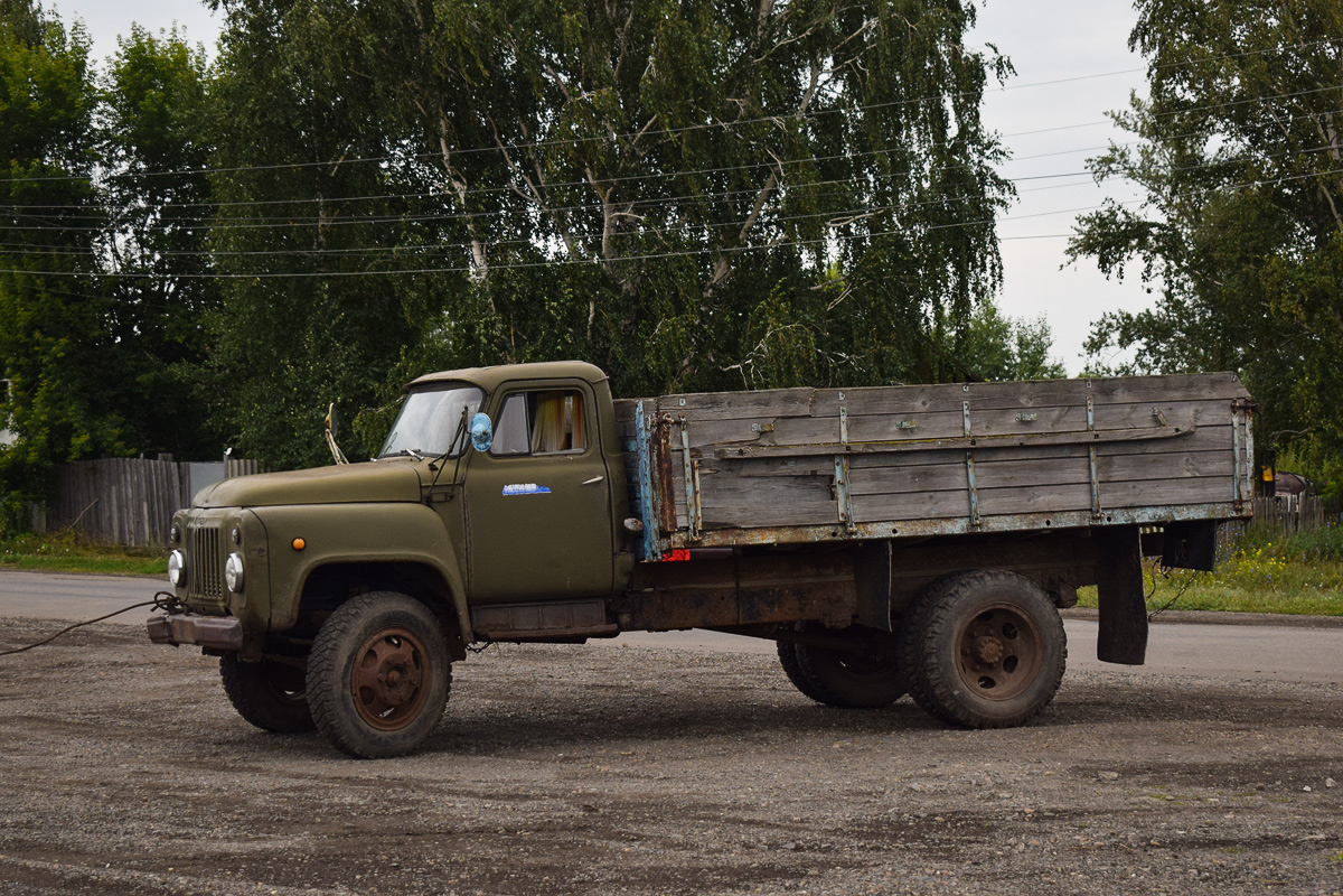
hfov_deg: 31.9
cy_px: 448
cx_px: 672
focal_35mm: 63
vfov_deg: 21.6
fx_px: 2350
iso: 400
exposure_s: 1/320
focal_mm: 42
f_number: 5
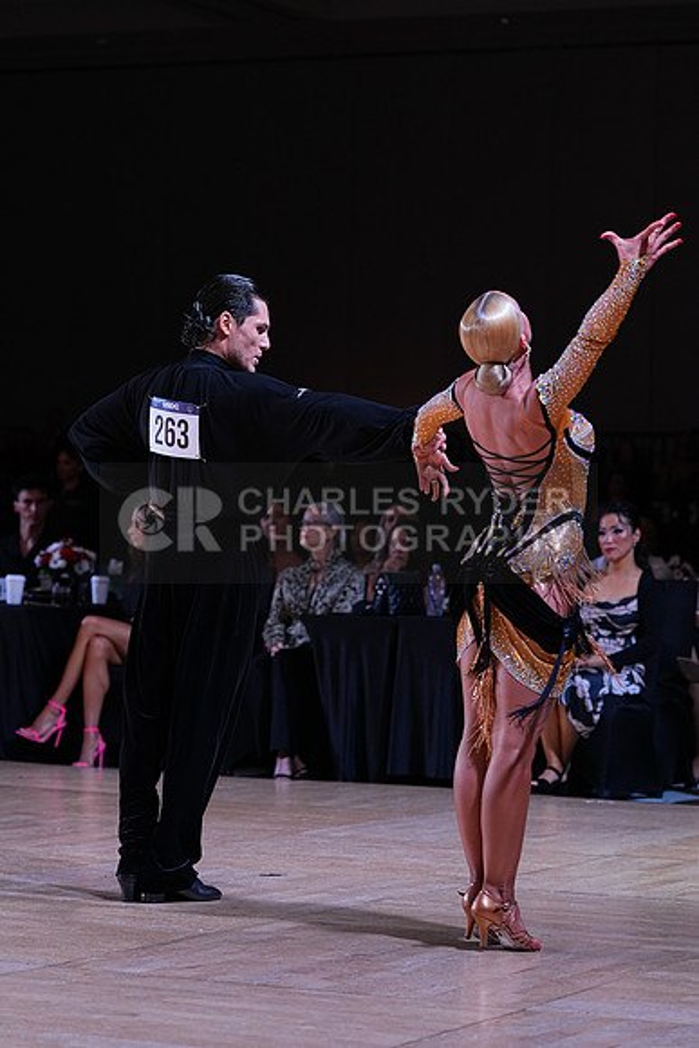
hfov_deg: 13.7
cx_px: 350
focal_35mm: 100
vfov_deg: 20.4
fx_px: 2911
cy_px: 524
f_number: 4
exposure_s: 1/400
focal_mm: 100
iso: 1000
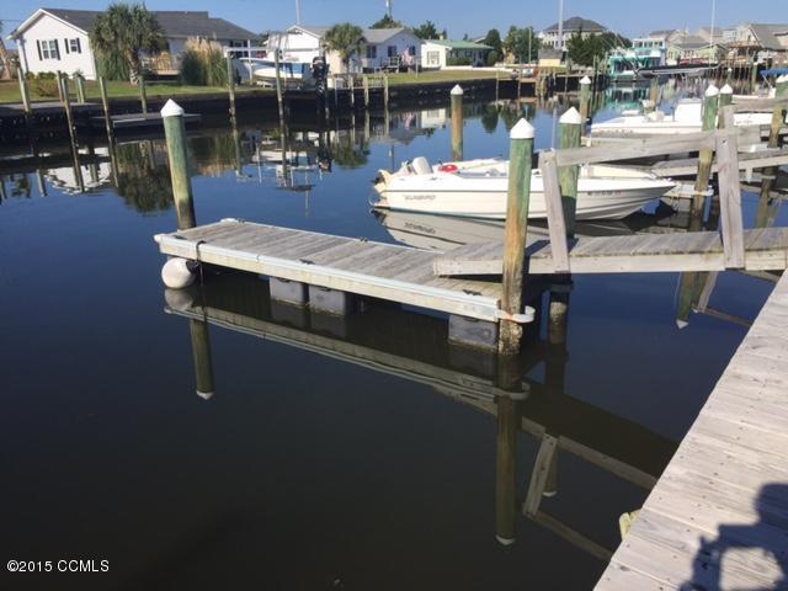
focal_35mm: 29
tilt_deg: -18.5
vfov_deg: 48.2
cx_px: 394
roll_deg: -0.1
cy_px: 296
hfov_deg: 61.7
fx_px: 660
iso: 32
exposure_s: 1/2639
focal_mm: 4.15
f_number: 2.2
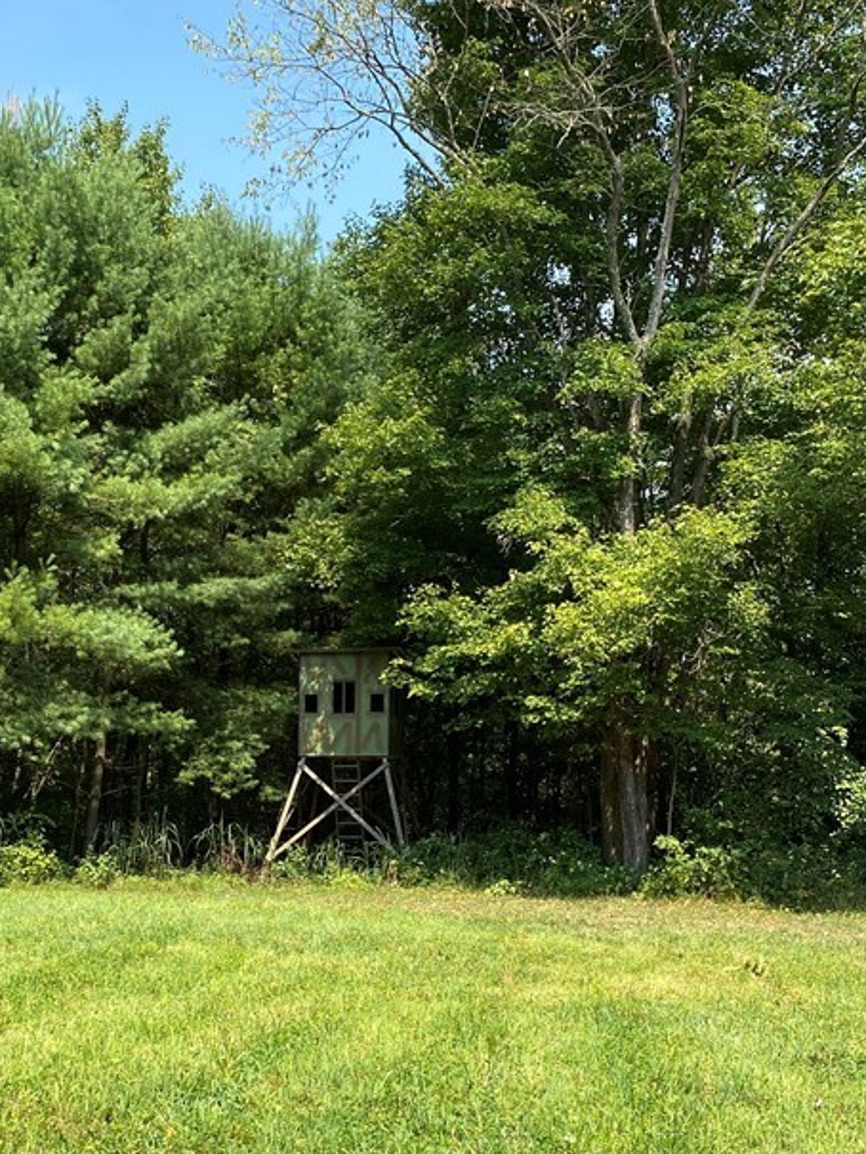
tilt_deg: +0.5
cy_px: 853
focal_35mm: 44
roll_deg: -1.0
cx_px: 299
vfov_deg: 41.8
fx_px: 1467
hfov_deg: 32.6
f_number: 1.8
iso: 32
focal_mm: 4.25
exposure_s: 1/1034
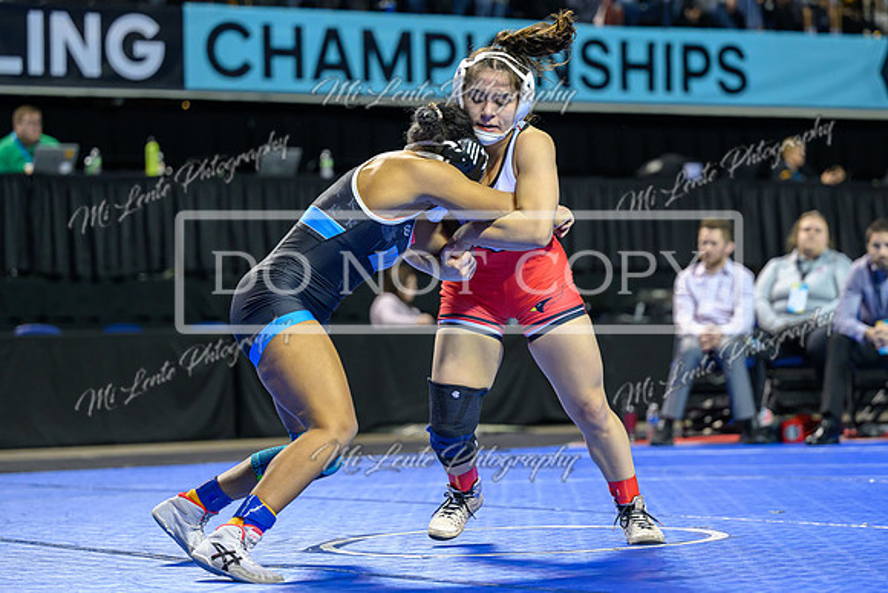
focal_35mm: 119
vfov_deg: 11.6
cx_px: 471
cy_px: 251
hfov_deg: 17.2
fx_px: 2927
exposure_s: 1/800
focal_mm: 100
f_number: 2.8
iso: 2500
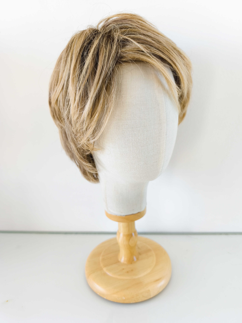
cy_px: 162
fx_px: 214
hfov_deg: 58.9
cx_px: 121
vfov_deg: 73.9
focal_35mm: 23
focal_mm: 6.14
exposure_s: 1/25
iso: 50
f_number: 1.65
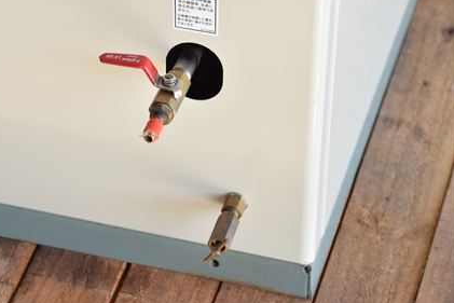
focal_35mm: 139
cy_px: 151
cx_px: 185
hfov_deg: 14.7
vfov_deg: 9.9
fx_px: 1753
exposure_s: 1/1000
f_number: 6.3
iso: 1250
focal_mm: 78
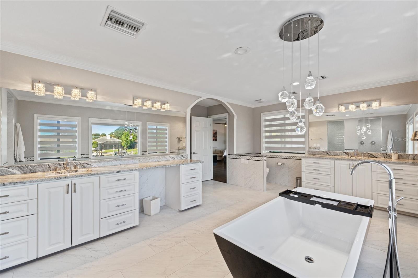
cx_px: 209
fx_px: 174
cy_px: 139
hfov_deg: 100.4
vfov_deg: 77.3
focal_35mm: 15
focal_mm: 15
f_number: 7.1
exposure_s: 1/13
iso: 160
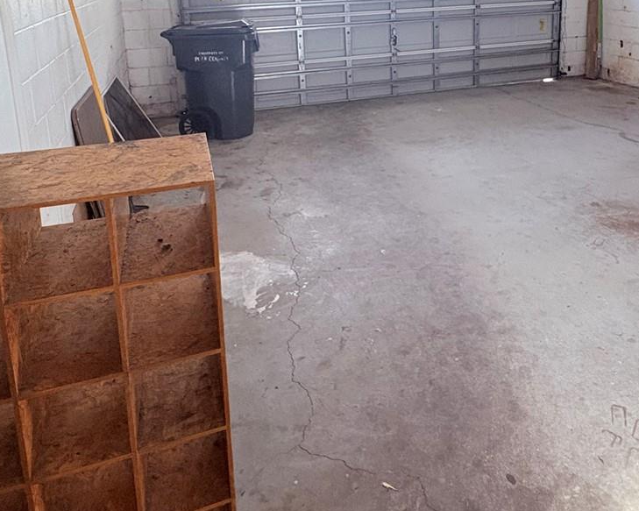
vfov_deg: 45.1
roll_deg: +1.4
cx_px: 386
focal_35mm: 30
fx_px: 567
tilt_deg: -9.7
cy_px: 75
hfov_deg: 58.3
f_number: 2.2
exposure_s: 1/60
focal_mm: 2.22
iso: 400
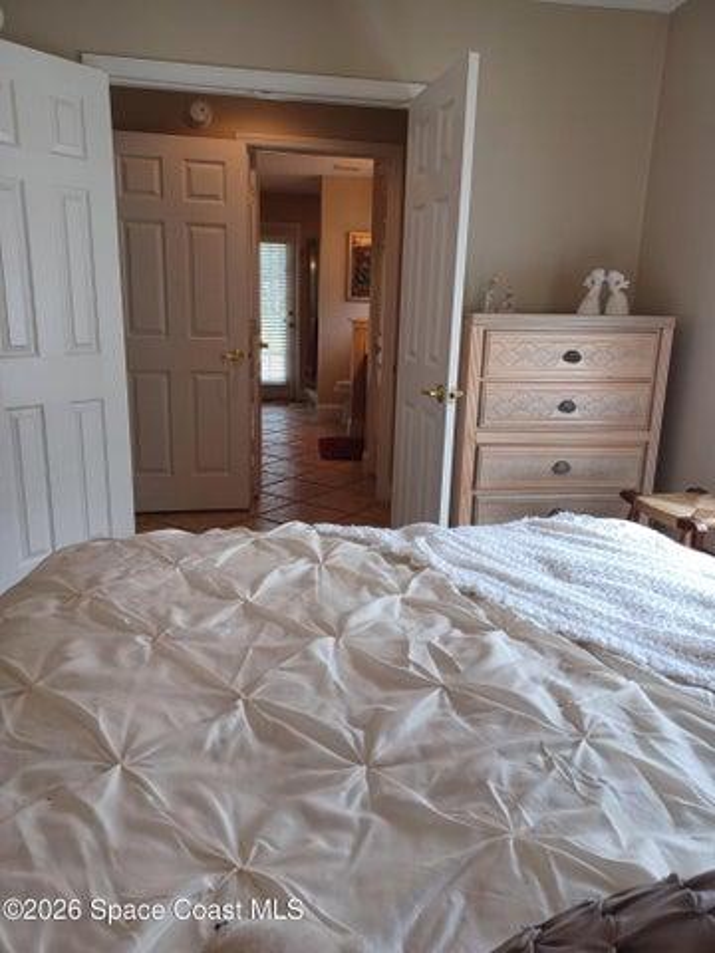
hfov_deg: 54.9
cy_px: 476
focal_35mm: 25
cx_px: 358
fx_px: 689
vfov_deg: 69.4
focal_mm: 4.6
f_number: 1.8
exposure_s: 1/60
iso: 160
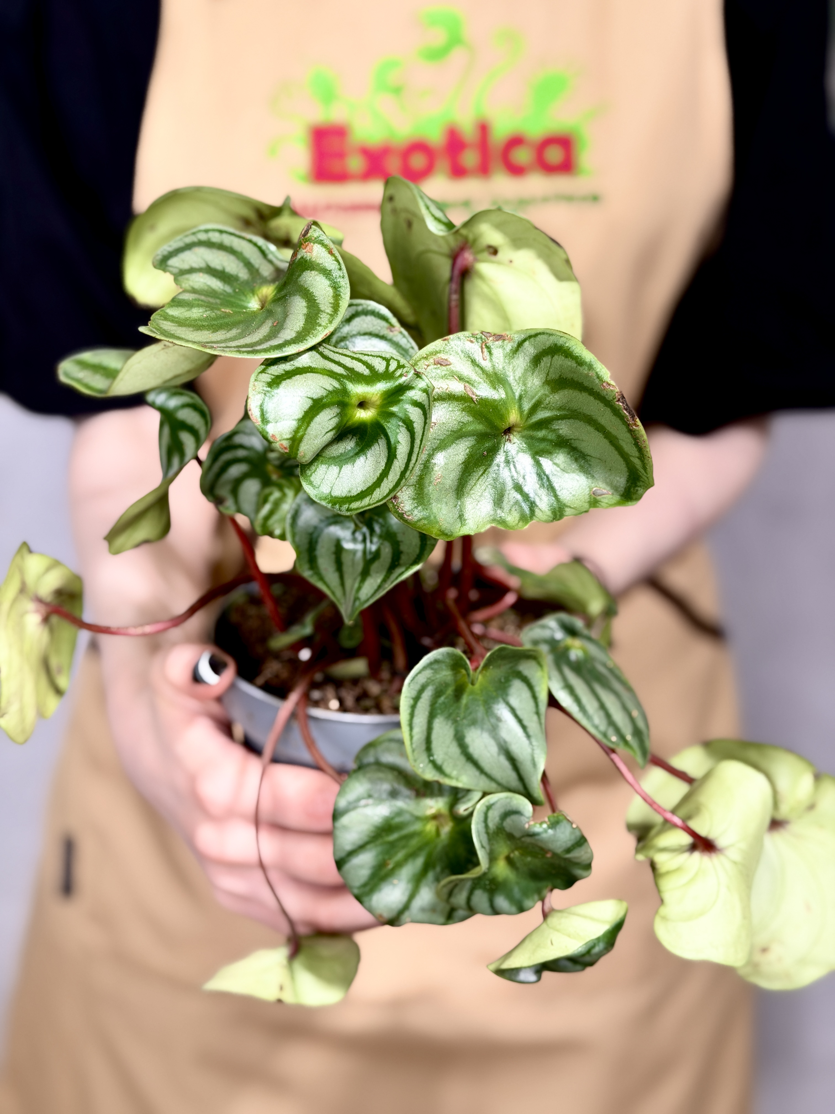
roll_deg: -0.5
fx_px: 1544
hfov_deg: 30.3
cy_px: 557
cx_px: 418
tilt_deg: -21.5
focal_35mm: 48
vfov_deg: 39.7
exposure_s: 1/236
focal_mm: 6.76
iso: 64
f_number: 1.78
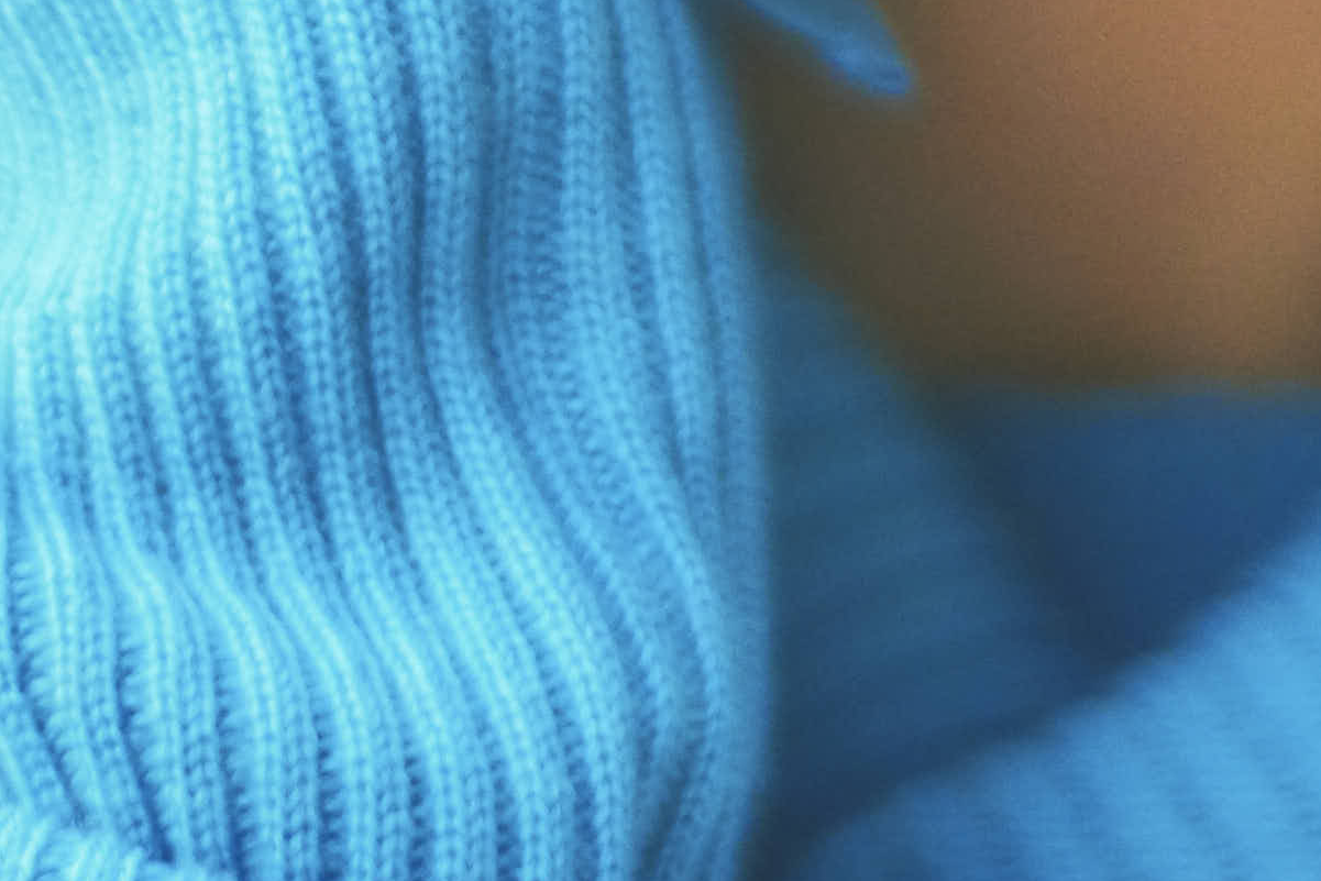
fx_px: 11706
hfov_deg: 6.5
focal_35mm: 319
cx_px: 1009
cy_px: -1269
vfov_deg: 4.2
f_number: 1.4
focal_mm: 58
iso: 1000
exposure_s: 1/4000
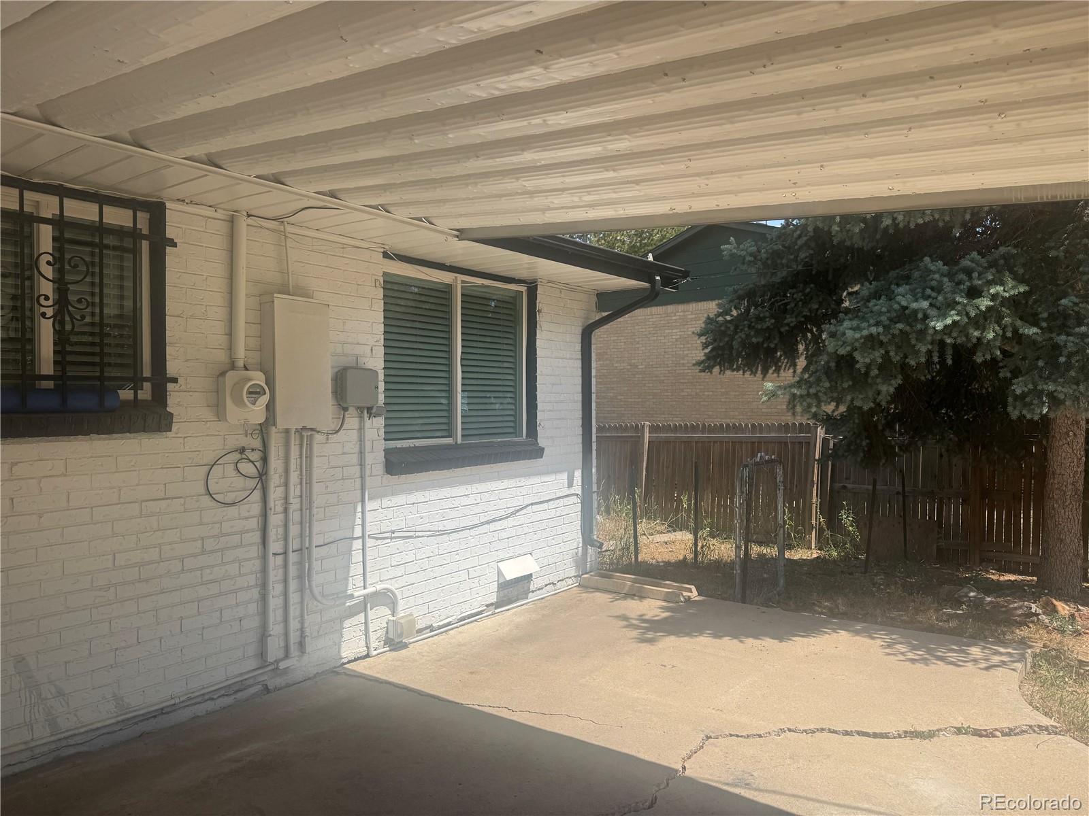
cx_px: 544
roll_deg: +0.4
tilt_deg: +0.5
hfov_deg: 71.6
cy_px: 408
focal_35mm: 24
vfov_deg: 56.8
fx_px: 755
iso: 80
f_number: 1.78
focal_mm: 6.76
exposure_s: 1/3413
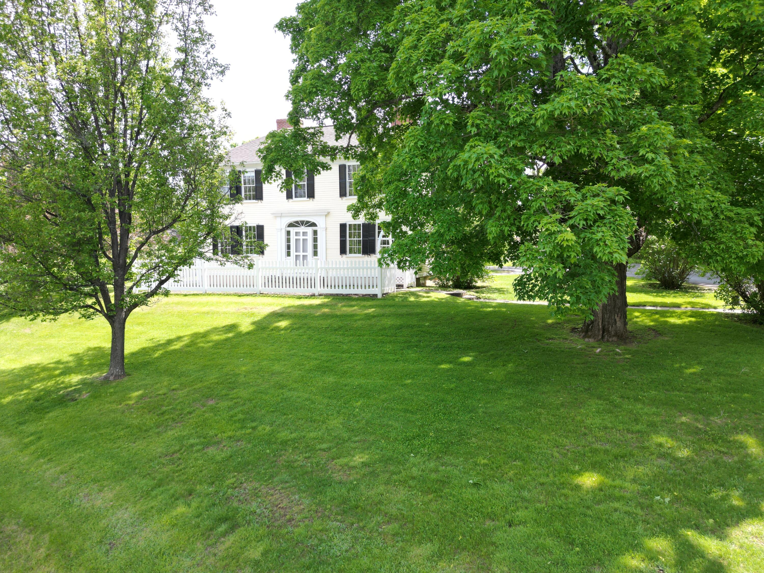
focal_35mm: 24
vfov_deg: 56.8
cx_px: 382
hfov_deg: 71.6
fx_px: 530
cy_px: 286
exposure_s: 1/800
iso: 110
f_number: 1.7
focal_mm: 6.72
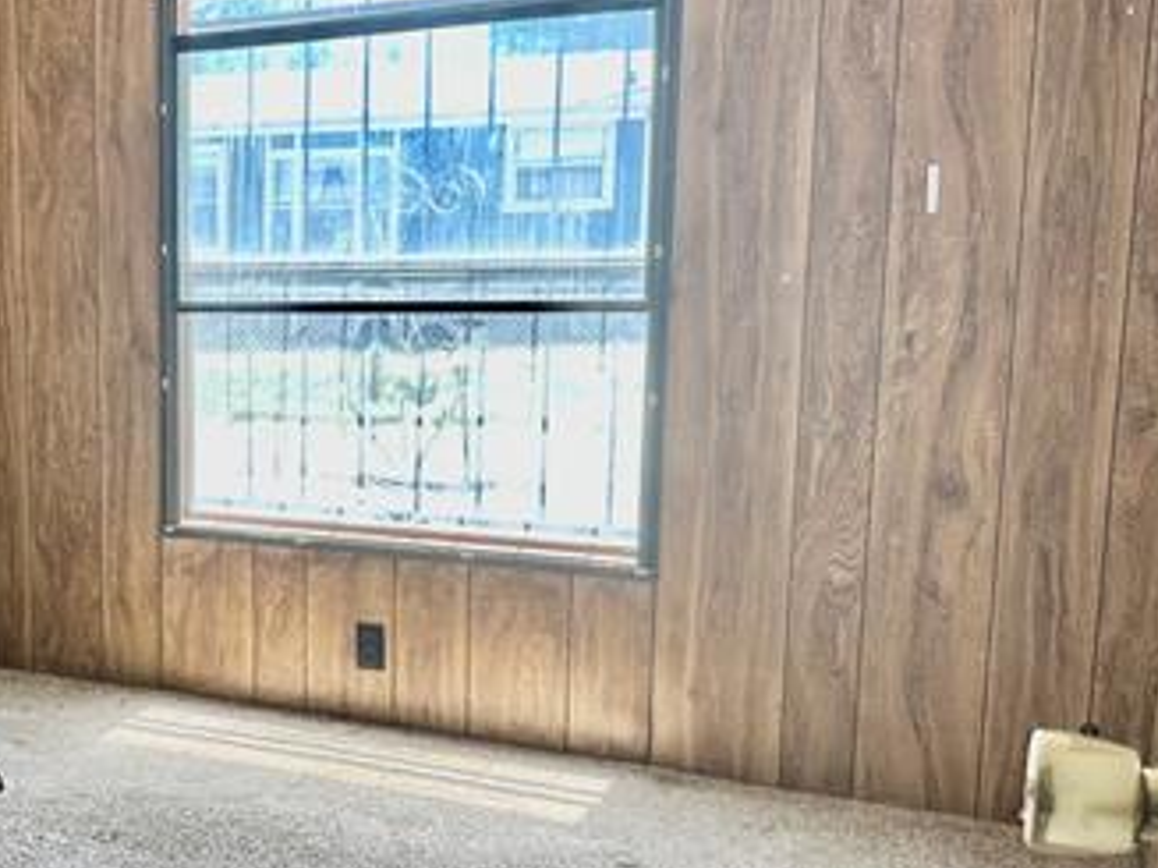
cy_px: 494
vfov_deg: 30.8
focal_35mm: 47
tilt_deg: -9.8
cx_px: 35
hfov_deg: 36.8
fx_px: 1572
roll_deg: +1.8
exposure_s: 1/121
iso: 80
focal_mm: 6.86
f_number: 1.78
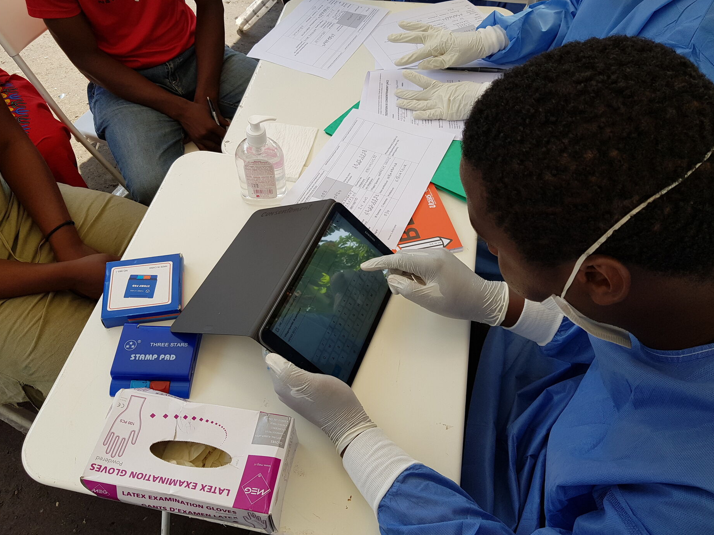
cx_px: 365
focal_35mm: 27
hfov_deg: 65.3
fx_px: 557
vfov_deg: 51.4
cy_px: 263
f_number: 1.7
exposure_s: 1/594
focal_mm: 4.2
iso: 40
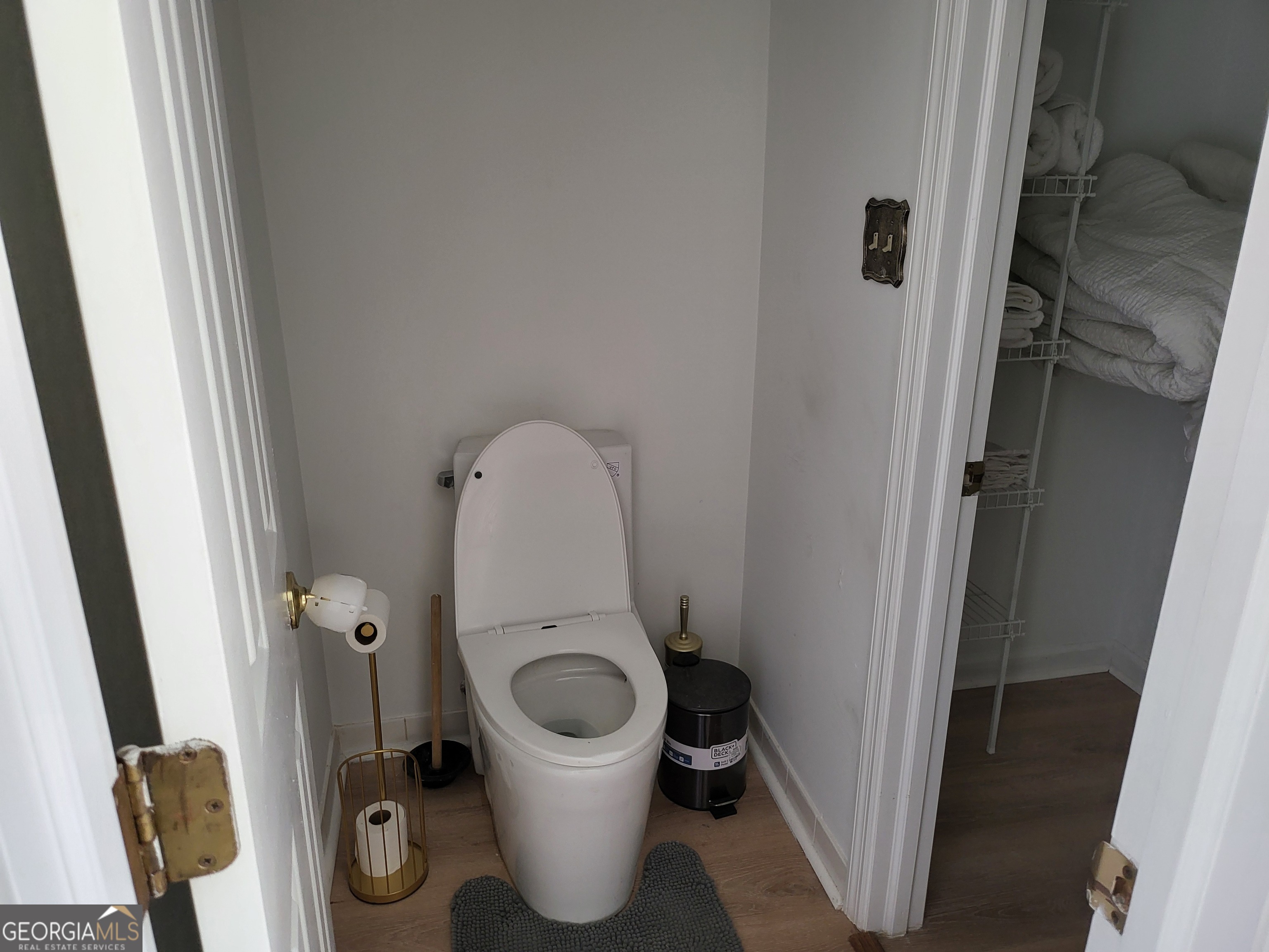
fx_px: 880
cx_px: 634
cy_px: 476
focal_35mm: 24
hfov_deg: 71.6
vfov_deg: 56.8
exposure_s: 1/40
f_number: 1.8
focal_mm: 5
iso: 250
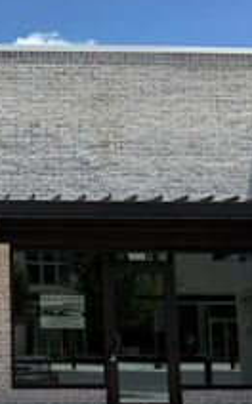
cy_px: 241
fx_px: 661
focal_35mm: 60
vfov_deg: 33.9
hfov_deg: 20.1
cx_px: -55
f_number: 1.78
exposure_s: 1/4405
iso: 80
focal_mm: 6.76
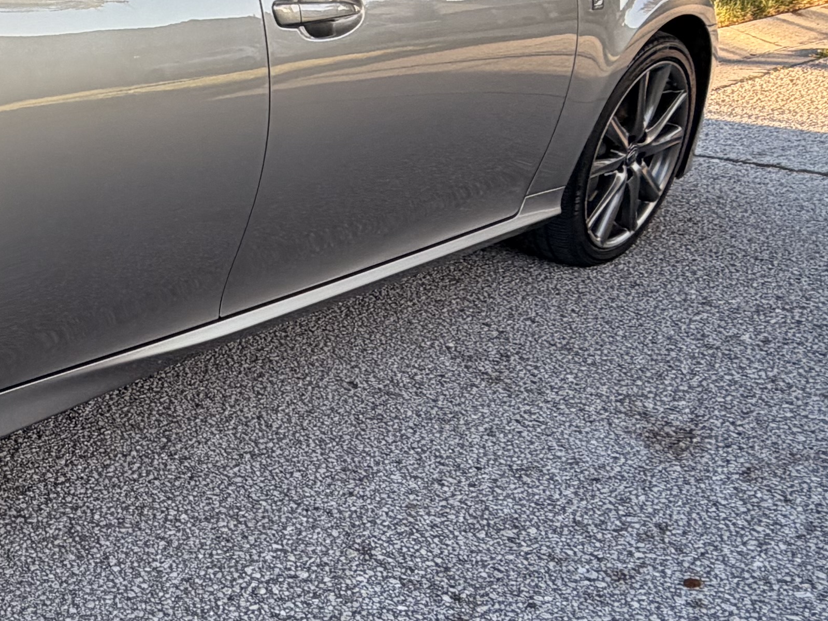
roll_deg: +0.3
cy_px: 267
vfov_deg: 29.1
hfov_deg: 33.2
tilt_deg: -20.0
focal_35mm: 50
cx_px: -91
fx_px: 1196
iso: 50
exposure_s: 1/173
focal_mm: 2.22
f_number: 2.2
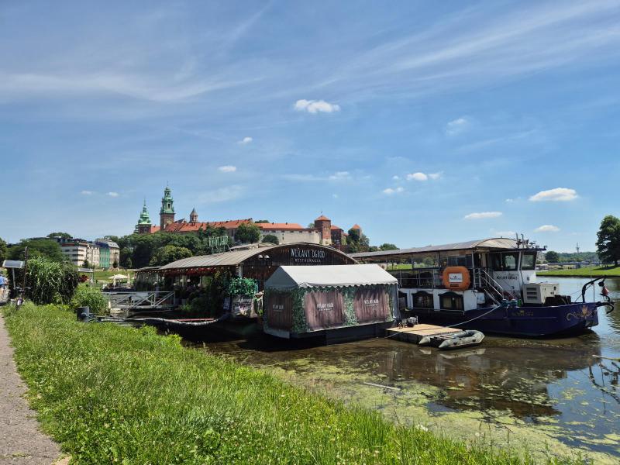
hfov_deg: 73.9
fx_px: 412
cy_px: 232
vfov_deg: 58.9
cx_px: 310
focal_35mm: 23
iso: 25
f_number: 1.8
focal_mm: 5.4
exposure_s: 1/2608
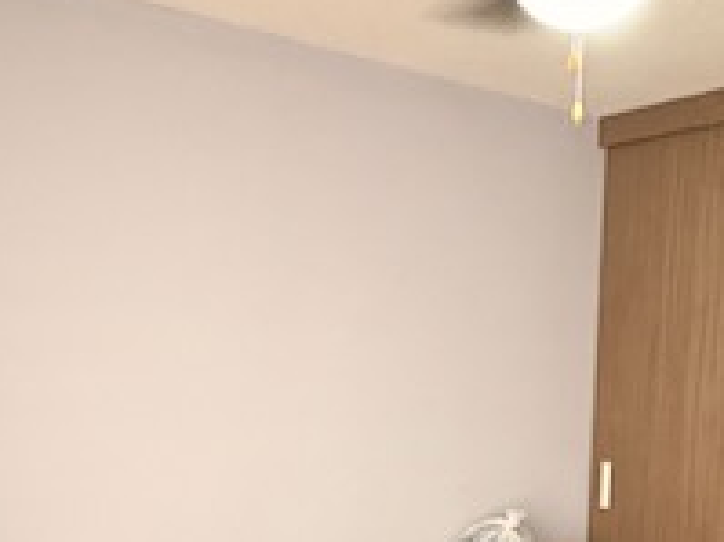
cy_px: 557
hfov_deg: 41.8
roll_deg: -1.0
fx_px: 941
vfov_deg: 29.7
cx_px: 444
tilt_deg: -11.9
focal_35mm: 45
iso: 1000
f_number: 2.2
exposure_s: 1/43
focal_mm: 2.22
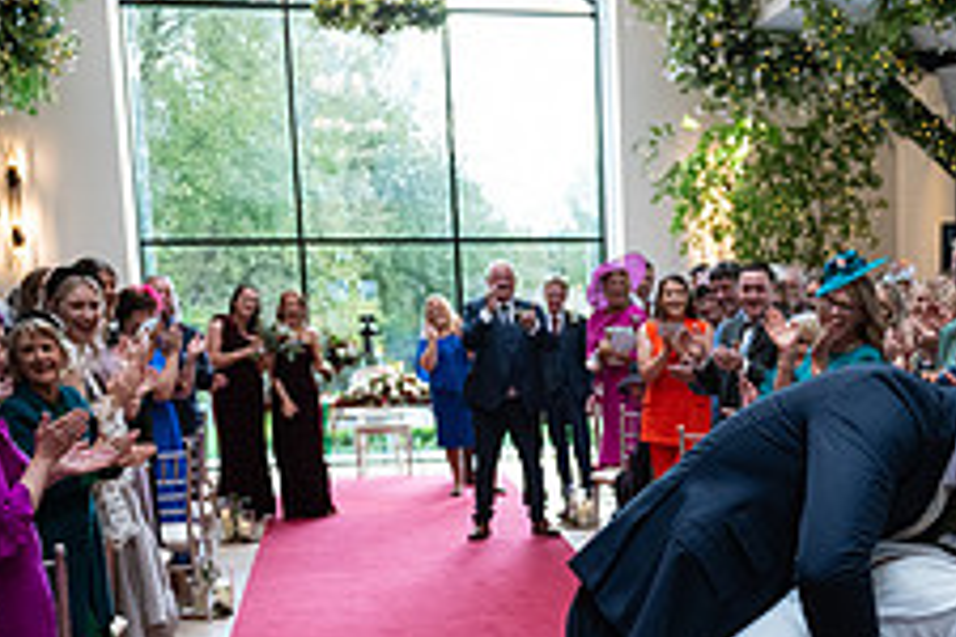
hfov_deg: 31.1
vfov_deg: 21.0
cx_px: 829
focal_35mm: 62
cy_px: 665
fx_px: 1646
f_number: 3.5
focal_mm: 24
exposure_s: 1/160
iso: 800
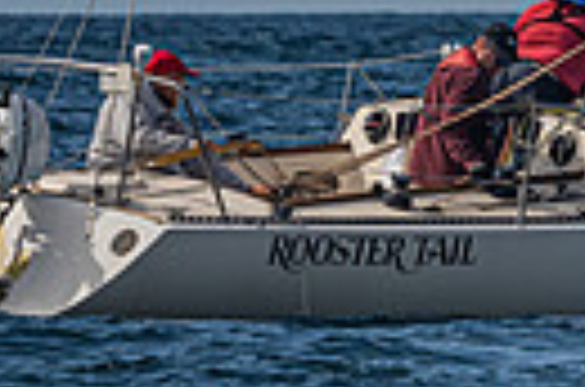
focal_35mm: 1121
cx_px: 943
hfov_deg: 1.8
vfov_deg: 1.2
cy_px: -586
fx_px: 18172
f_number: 6.3
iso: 320
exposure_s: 1/5000
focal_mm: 220
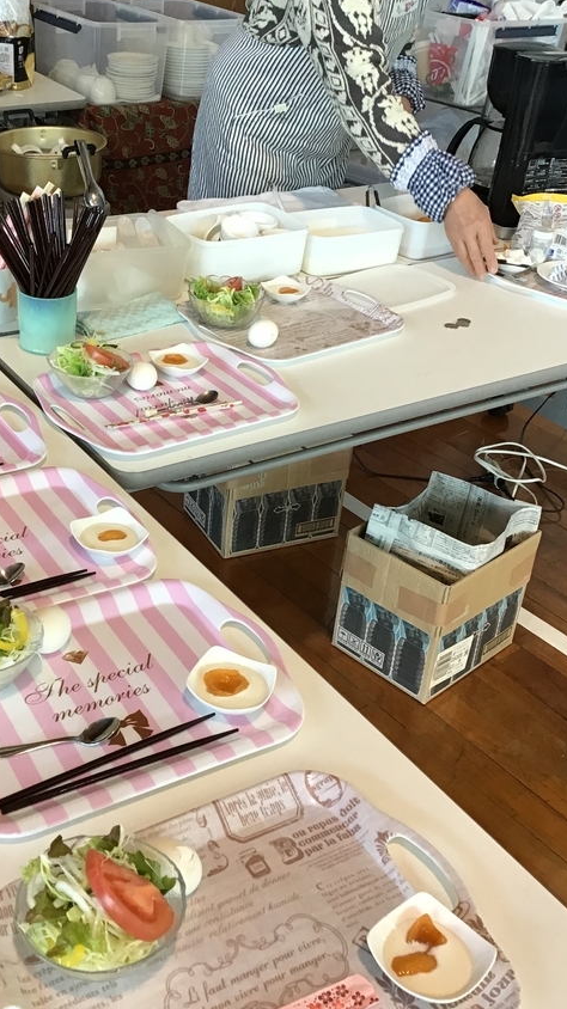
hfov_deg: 28.8
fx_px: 1097
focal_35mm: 41
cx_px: 188
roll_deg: -4.1
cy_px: 493
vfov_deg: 49.4
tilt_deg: -31.0
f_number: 2.4
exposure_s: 1/30
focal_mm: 3.3
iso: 50
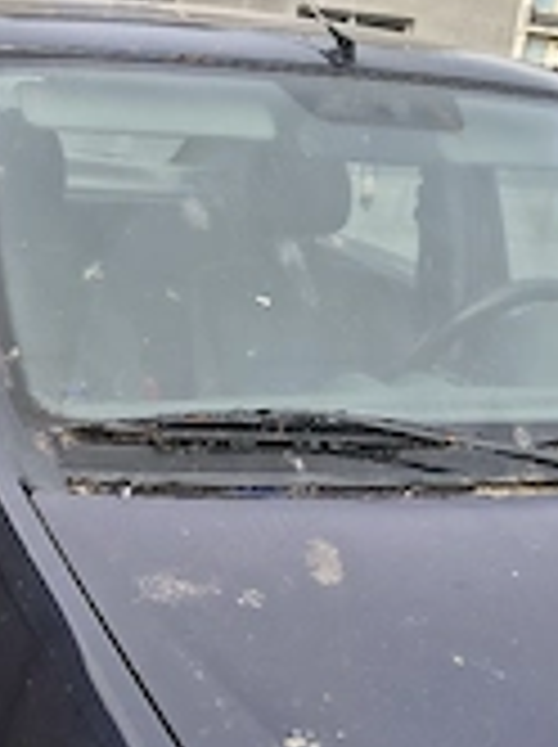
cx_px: 94
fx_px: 1250
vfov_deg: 32.9
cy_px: 522
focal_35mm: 58
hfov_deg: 24.7
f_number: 1.8
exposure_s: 1/345
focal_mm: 5.56
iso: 100
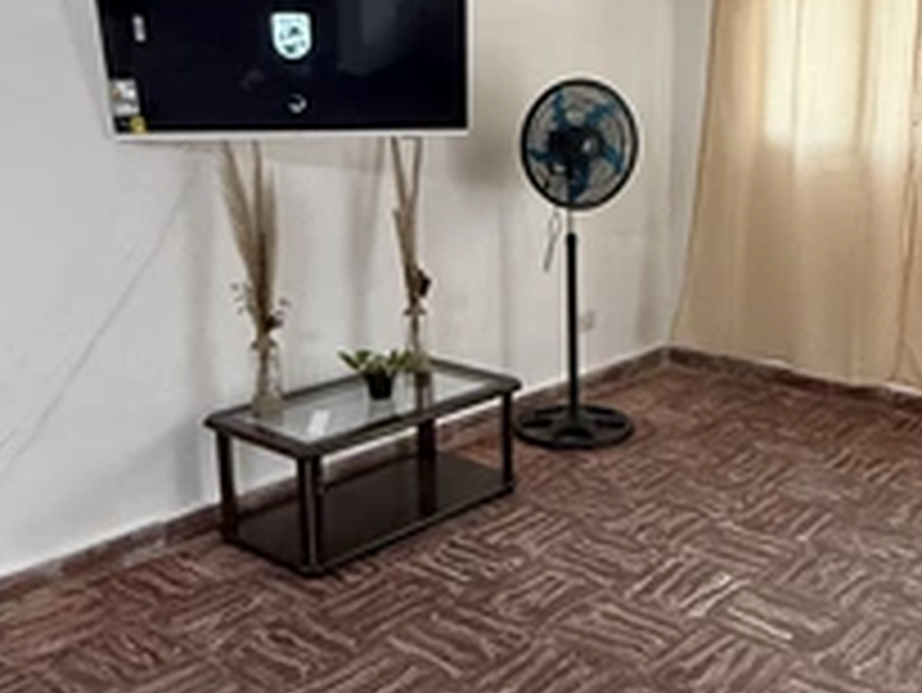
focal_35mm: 30
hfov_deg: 58.0
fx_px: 800
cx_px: 643
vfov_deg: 46.8
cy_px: 320
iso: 500
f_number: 2.2
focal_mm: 2.22
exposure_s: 1/50
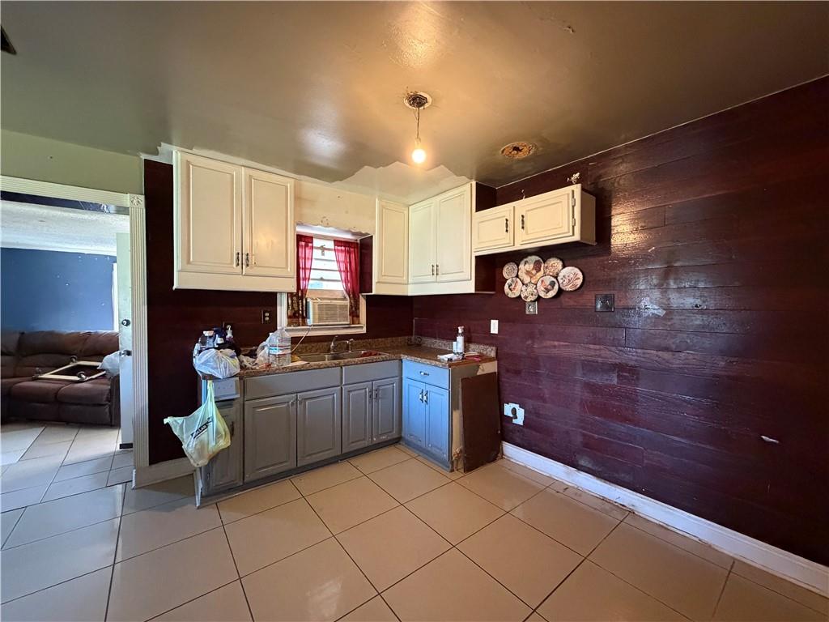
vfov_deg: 85.7
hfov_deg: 102.1
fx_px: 335
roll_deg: -0.7
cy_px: 311
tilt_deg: -1.4
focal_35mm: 14
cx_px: 414
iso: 1000
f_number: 2.2
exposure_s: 1/60
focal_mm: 2.22
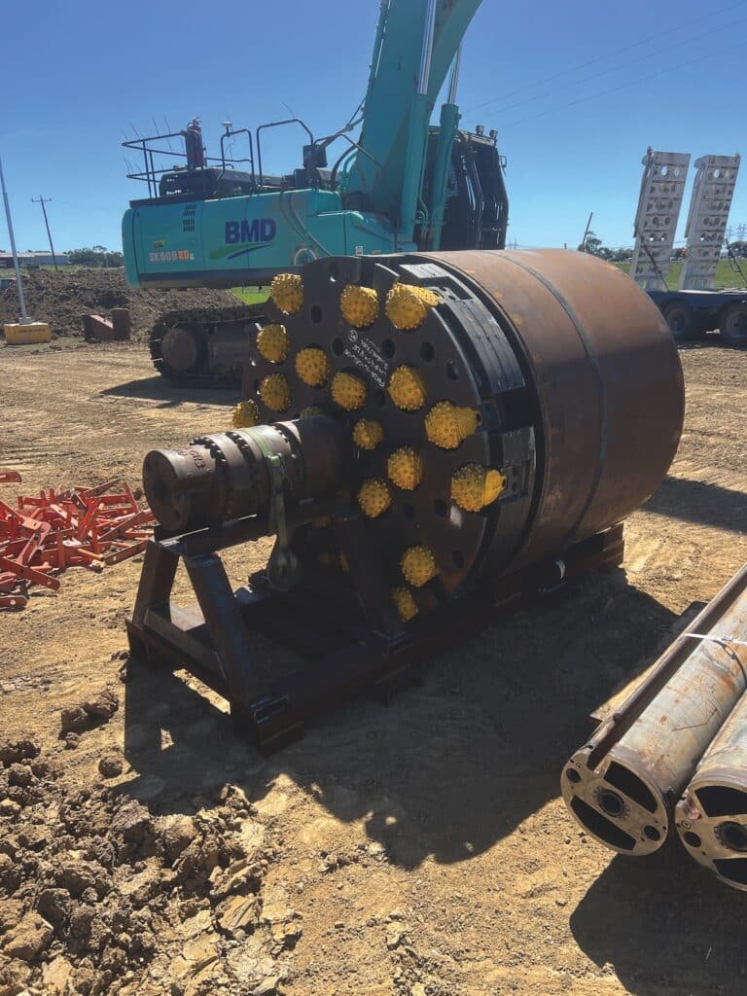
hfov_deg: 53.1
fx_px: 748
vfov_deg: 67.3
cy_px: 498
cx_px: 374
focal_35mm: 26
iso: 50
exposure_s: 1/2353
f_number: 1.5
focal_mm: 5.7
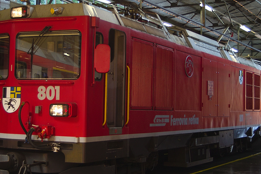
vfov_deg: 20.6
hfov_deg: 30.5
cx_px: 137
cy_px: 74
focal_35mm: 66
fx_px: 478
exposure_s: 1/30
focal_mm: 28
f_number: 3.3
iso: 200
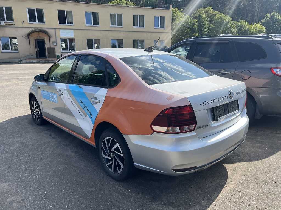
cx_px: 140
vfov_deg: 53.1
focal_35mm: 26
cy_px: 105
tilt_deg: -12.6
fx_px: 211
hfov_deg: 67.3
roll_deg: +0.5
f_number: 1.5
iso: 50
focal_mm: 5.7
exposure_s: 1/2404
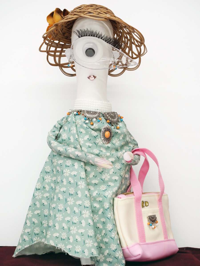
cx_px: 100
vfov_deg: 24.4
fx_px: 616
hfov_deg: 18.4
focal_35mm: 80
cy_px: 133
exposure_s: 1/80
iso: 800
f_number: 5
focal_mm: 40
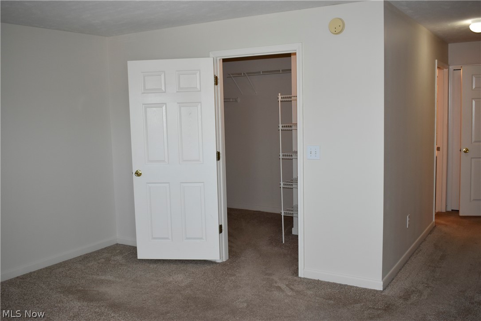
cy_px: 160
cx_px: 240
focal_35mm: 36
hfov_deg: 53.1
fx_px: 481
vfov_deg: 36.9
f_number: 5
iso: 800
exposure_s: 1/100
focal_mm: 24
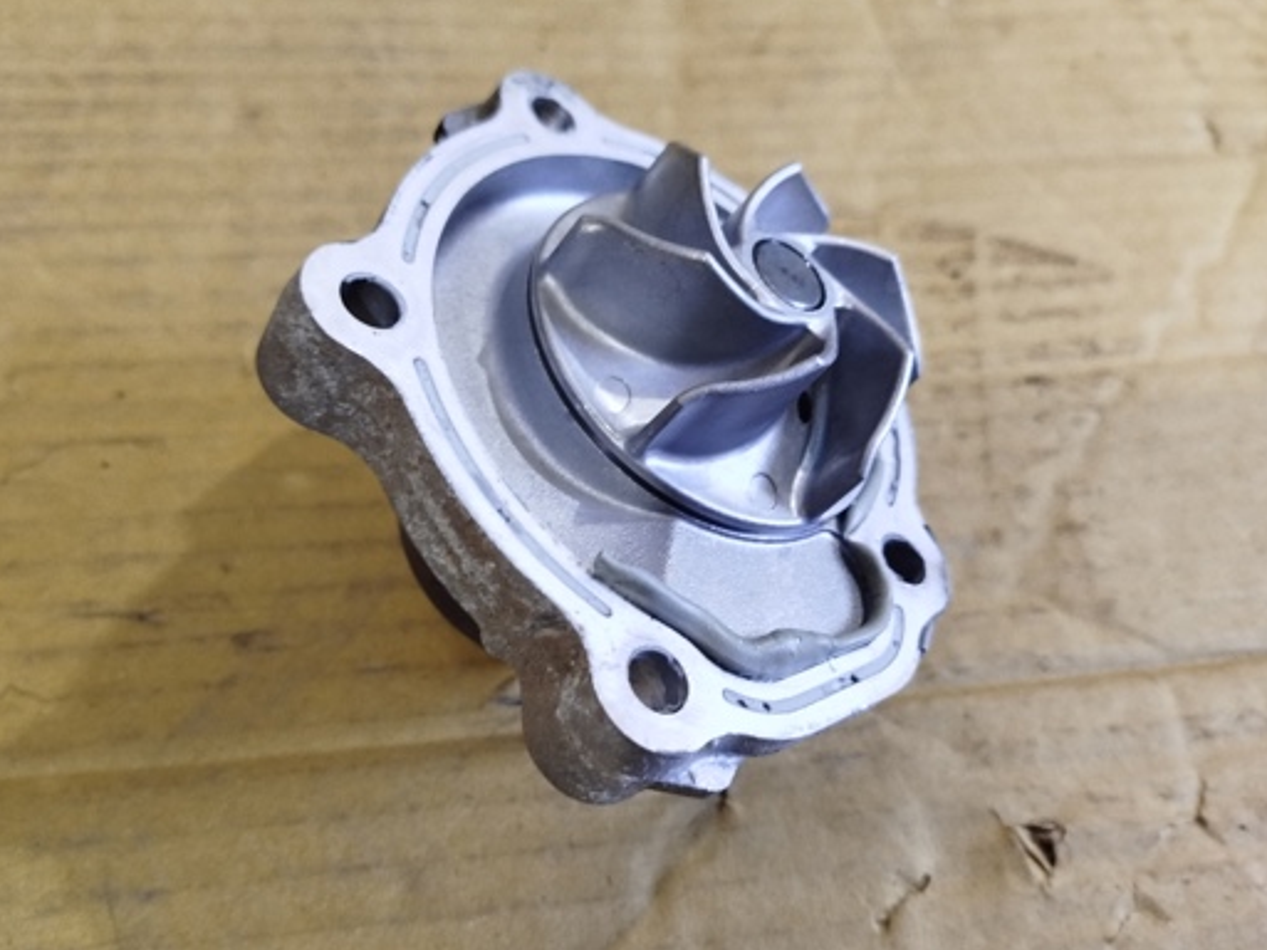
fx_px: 1098
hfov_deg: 59.9
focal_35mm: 30
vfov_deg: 46.8
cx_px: 604
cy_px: 480
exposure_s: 1/33
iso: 800
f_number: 1.7
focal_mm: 5.31
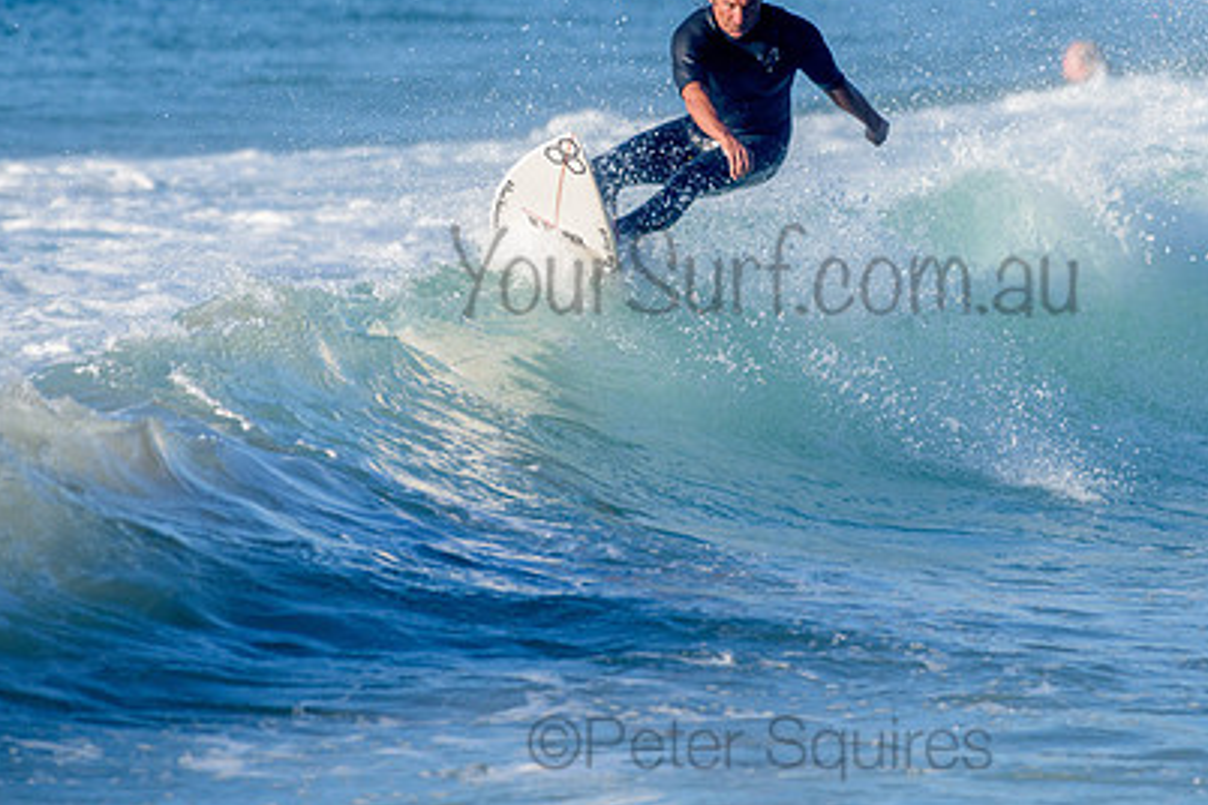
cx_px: 760
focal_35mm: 722
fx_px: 24225
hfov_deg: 2.9
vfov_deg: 1.9
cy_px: 245
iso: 280
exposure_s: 1/2000
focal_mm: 500
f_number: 5.6
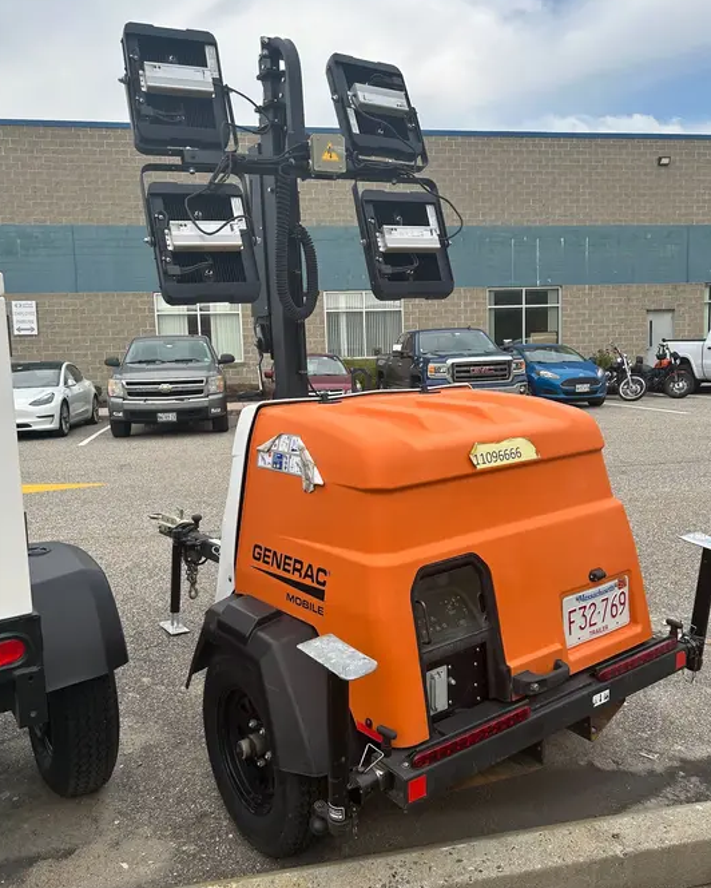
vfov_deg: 62.2
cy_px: 449
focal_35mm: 28
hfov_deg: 51.6
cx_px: 358
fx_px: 736
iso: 50
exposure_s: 1/1196
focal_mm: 5.7
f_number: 1.5
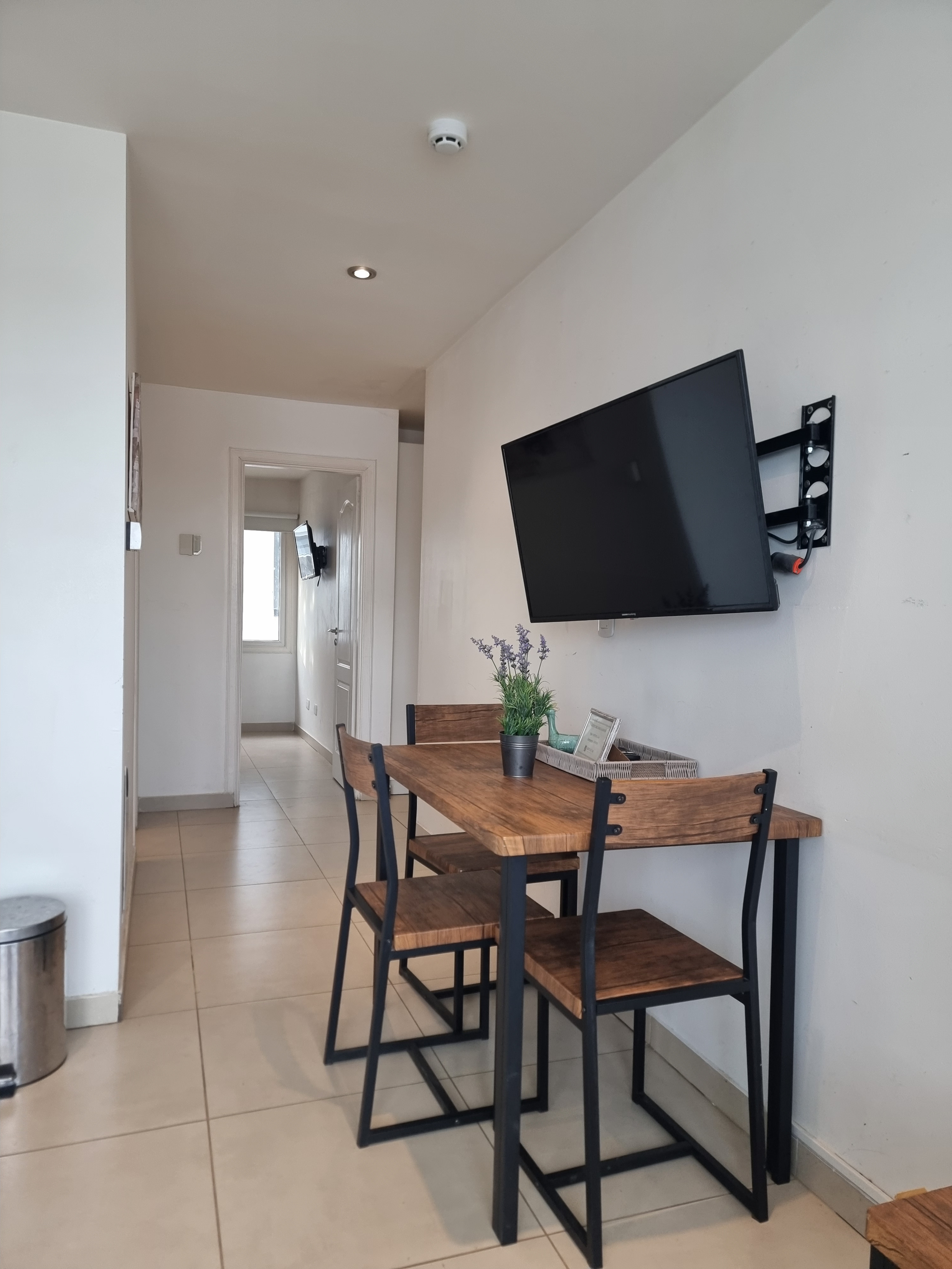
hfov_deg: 56.8
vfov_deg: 71.6
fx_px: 880
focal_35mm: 24
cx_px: 476
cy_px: 634
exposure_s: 1/120
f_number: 1.8
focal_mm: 6.7
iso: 125
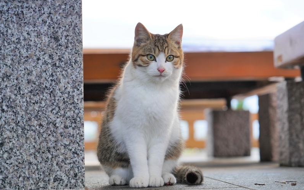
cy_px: 101
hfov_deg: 20.6
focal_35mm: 101
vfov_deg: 12.9
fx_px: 837
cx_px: 153
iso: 800
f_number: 5.6
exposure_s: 1/100
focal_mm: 98
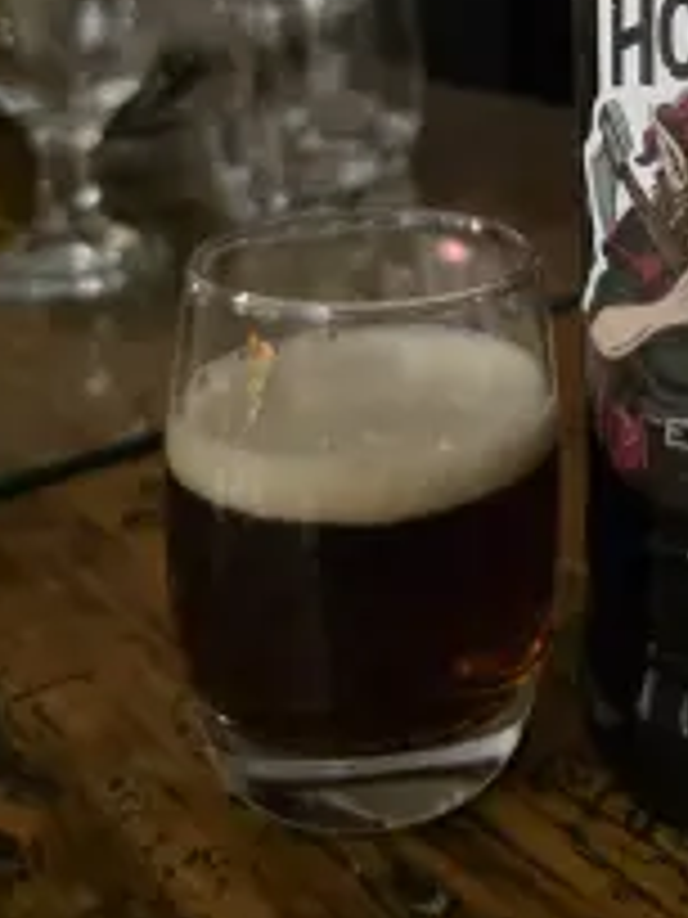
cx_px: 562
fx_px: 1193
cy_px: 36
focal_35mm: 45
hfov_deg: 31.3
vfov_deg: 38.2
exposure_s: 1/16.7
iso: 2000
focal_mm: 6.3
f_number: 1.7
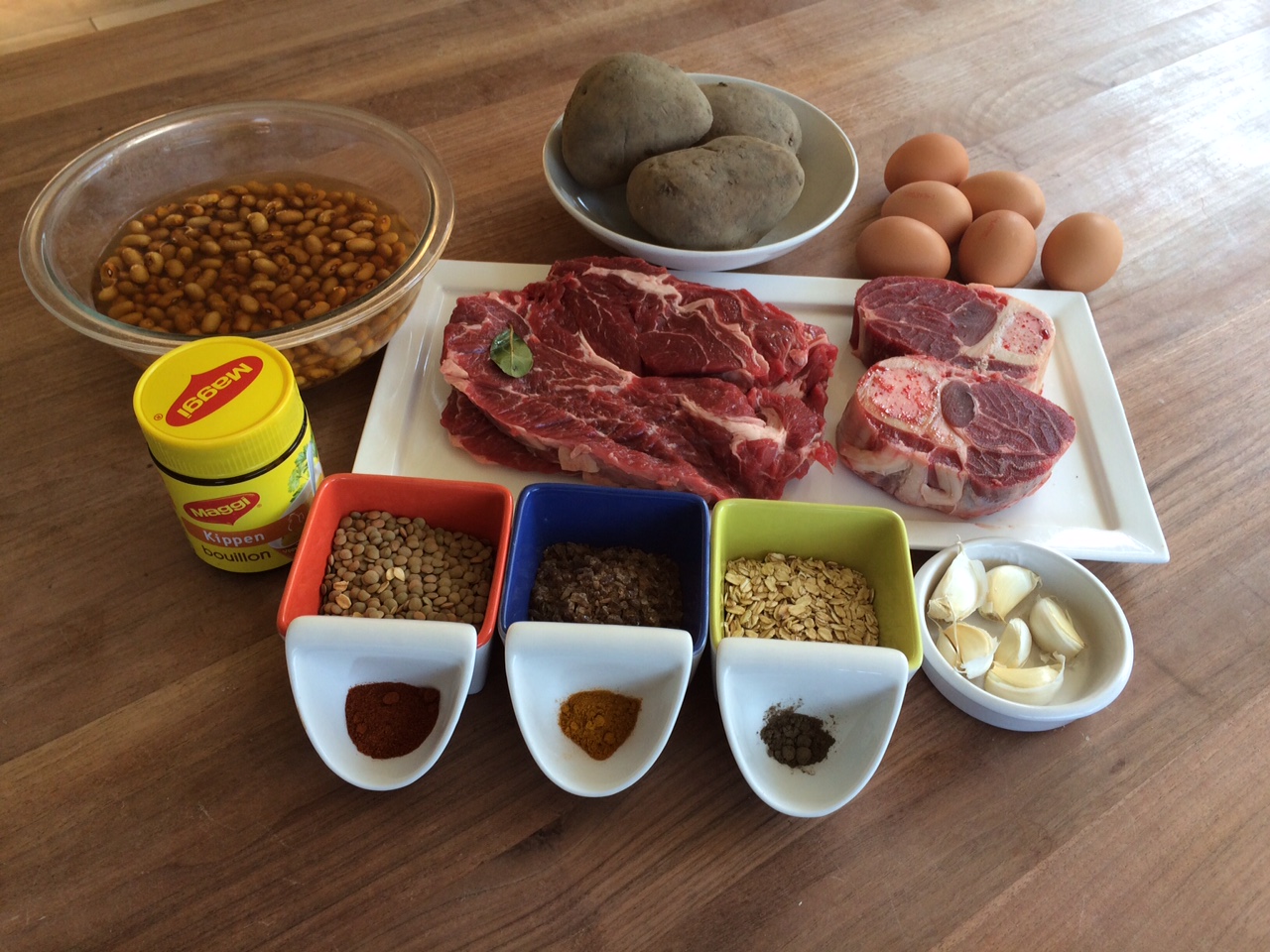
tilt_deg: -49.8
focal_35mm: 29
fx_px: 1064
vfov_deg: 48.2
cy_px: 476
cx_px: 635
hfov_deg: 61.7
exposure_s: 1/120
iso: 64
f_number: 2.2
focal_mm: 4.15
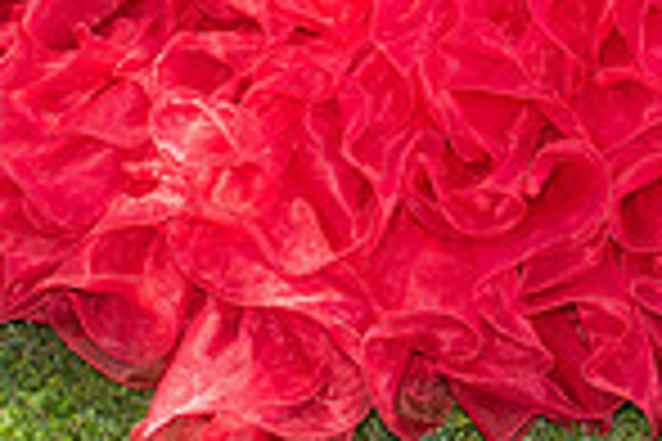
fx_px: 1747
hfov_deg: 20.8
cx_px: 657
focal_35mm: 95
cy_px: -227
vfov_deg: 13.5
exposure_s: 1/200
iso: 500
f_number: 6.3
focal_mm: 24
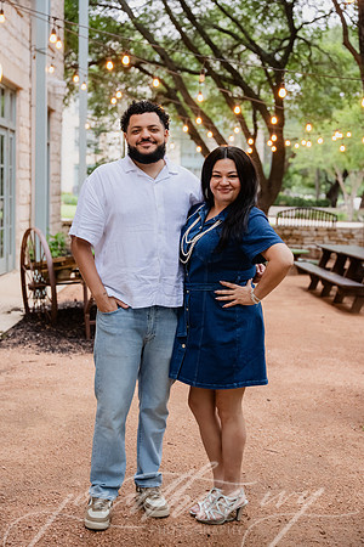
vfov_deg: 36.9
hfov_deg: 25.1
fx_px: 819
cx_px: 182
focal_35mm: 54
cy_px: 274
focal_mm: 54
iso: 3200
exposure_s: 1/160
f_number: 3.5
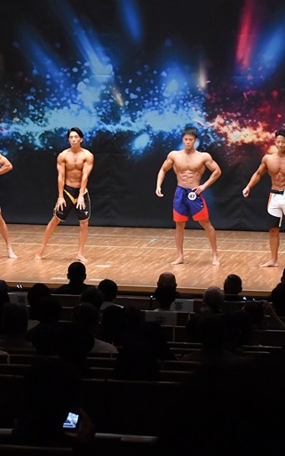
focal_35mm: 143
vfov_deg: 14.6
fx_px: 1776
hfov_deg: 9.2
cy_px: 228
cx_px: 129
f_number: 5.6
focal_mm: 62
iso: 8000
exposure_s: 1/400
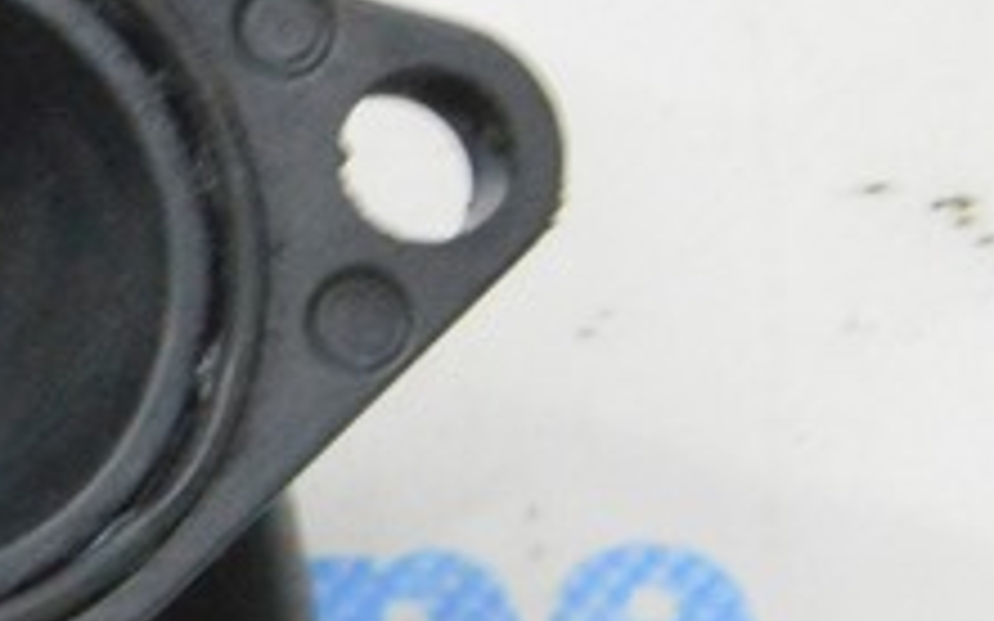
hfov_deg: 8.2
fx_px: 6699
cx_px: -796
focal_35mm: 247
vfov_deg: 5.3
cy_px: 223
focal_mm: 35
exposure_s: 1/15
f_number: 20
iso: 6400
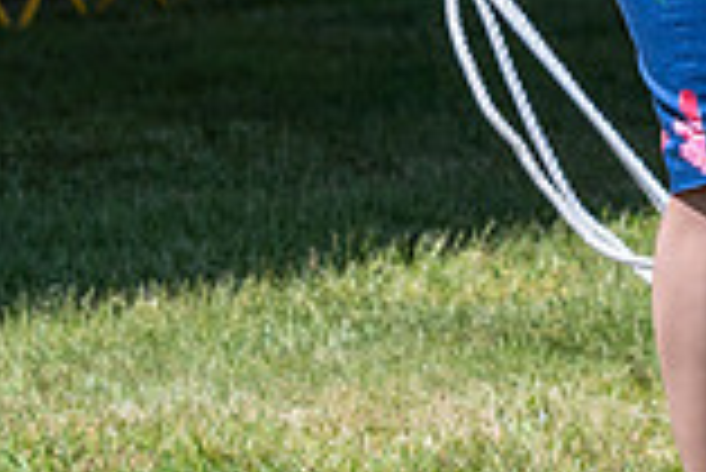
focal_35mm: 353
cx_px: 1113
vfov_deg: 3.9
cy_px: -121
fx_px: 6929
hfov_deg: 5.8
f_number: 6.3
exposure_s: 1/640
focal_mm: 82
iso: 200
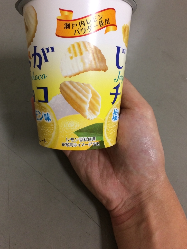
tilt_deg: -54.0
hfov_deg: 41.7
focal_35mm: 34
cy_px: 106
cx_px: 78
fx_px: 245
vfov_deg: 53.7
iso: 100
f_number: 2.2
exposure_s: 1/30
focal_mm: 4.15
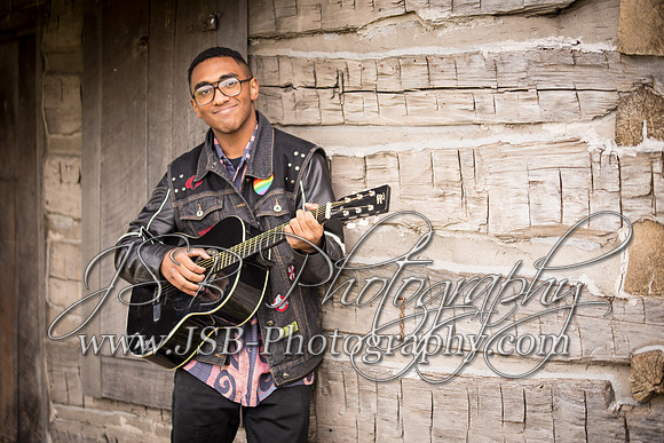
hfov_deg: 23.6
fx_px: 1587
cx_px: 332
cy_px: 222
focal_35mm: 86
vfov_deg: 15.9
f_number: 2.8
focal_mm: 86
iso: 200
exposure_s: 1/40
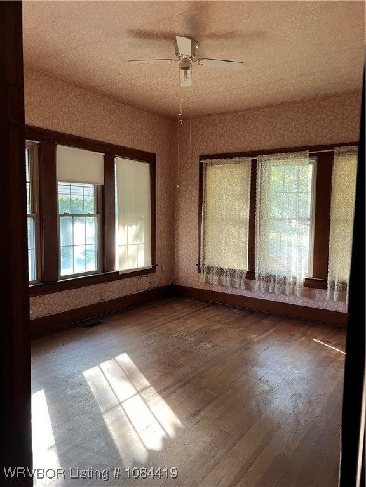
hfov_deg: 53.1
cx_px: 183
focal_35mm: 26
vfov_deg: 67.3
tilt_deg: -3.8
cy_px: 244
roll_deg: -0.6
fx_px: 367
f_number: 1.5
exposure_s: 1/69
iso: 125
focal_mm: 5.7
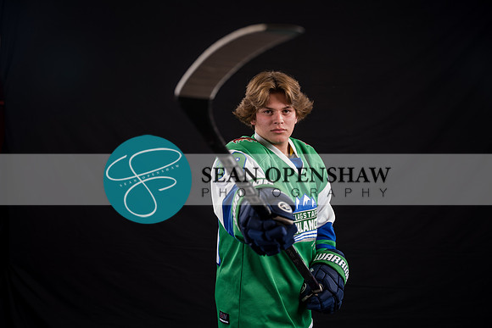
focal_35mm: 46
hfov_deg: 42.3
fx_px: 636
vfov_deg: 29.0
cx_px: 246
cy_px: 164
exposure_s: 1/160
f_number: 2.8
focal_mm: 46.5
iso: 80
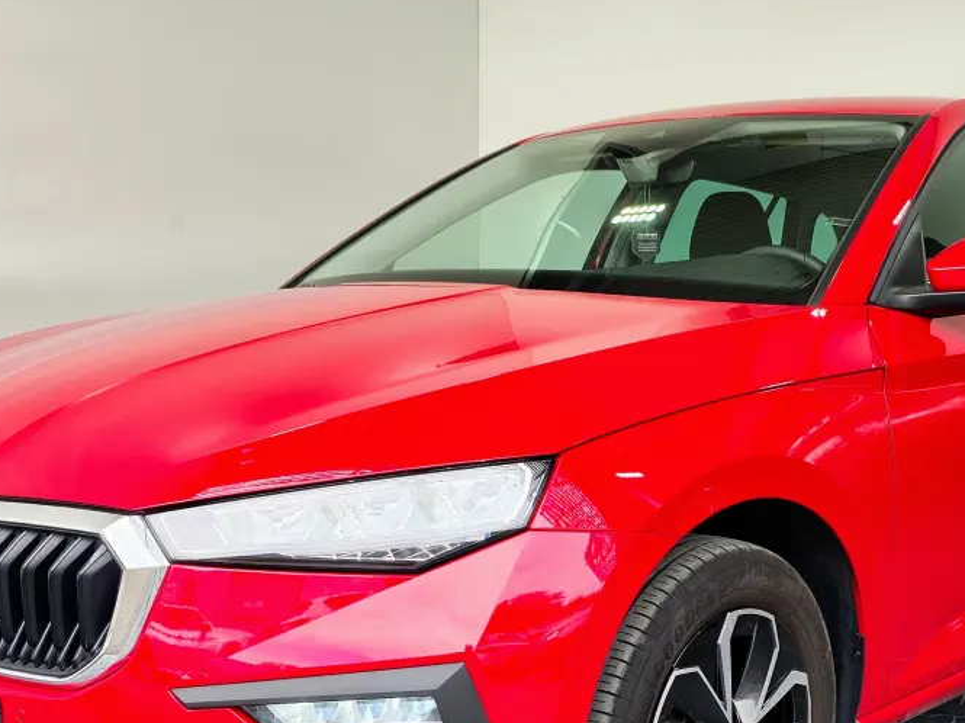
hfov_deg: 36.5
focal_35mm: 52
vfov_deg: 27.5
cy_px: 569
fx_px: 1449
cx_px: 628
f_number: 1.8
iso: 114
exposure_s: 1/120
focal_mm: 5.56
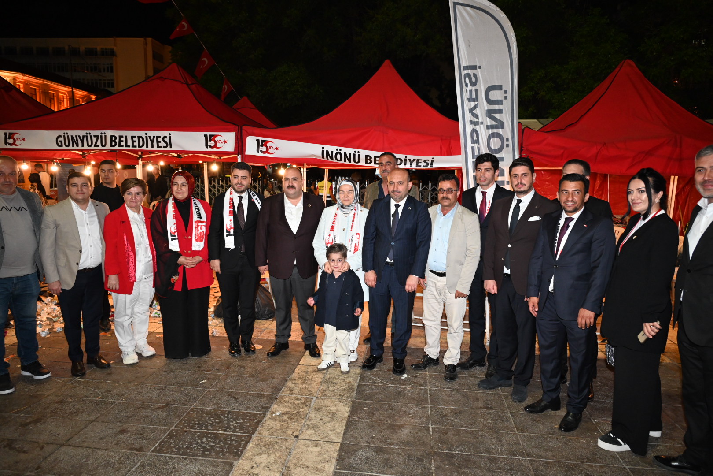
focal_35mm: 24
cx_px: 356
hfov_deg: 73.7
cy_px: 238
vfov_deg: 53.1
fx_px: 475
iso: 2500
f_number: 4
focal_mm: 24
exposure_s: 1/60
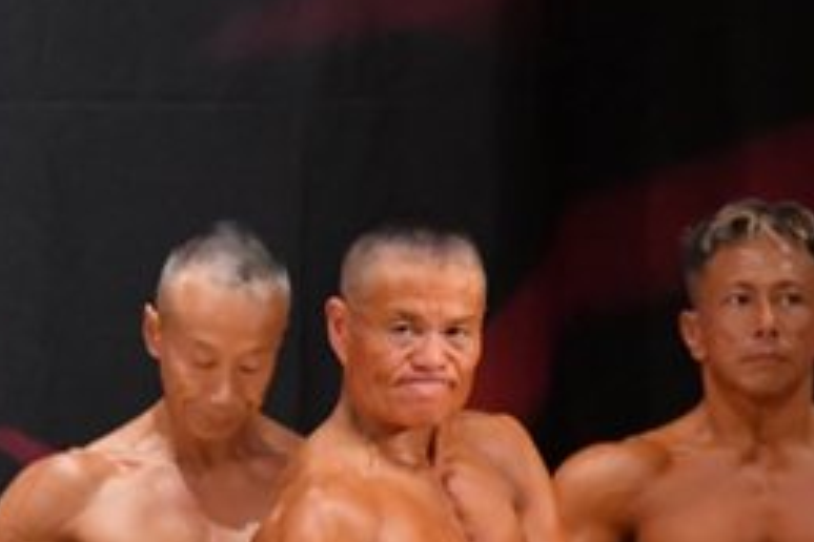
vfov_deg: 1.5
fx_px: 20348
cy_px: 775
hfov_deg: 2.3
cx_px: -383
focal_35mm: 900
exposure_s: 1/400
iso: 6400
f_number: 5.6
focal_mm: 200
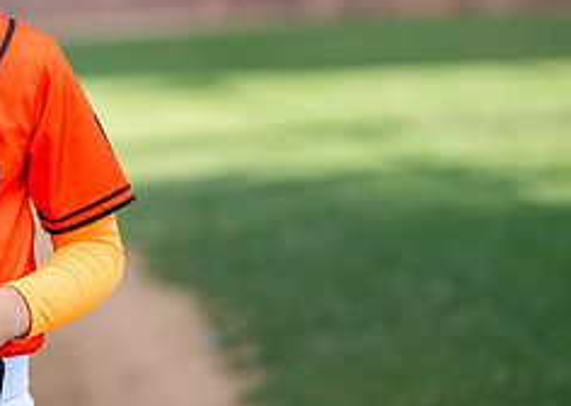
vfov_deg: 10.4
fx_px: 2235
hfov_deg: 14.2
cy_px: 79
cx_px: -56
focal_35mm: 138
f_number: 1.2
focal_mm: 50
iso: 125
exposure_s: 1/2000
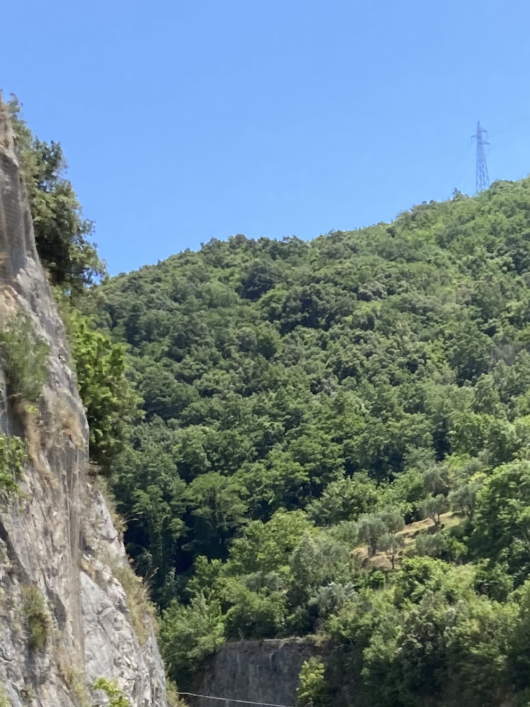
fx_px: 1735
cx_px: 247
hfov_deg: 17.4
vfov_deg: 20.1
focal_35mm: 85
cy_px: 1039
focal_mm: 3.99
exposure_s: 1/1130
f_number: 1.8
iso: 20
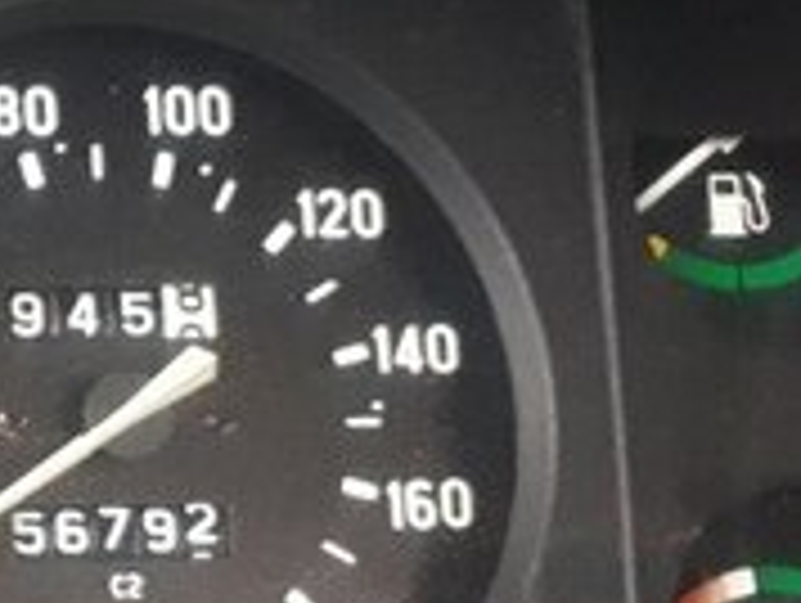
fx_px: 2317
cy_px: 556
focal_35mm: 100
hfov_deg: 16.2
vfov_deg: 14.7
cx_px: -680
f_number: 1.9
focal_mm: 3.6
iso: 250
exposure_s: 1/17
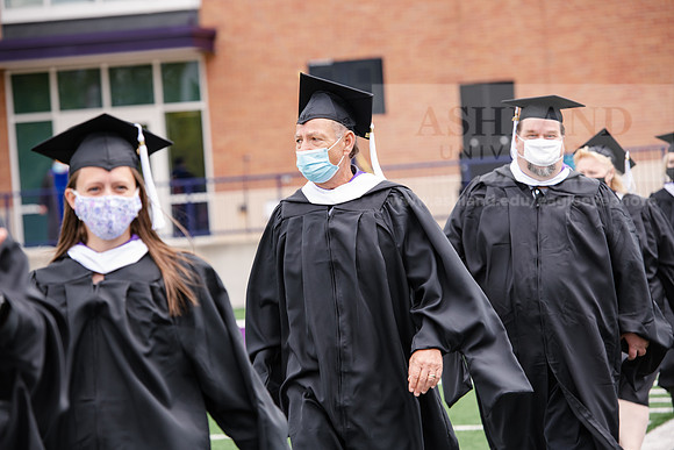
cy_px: 225
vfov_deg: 8.9
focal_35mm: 155
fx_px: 2902
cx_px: 337
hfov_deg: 13.2
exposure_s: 1/500
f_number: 5
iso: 400
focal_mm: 155
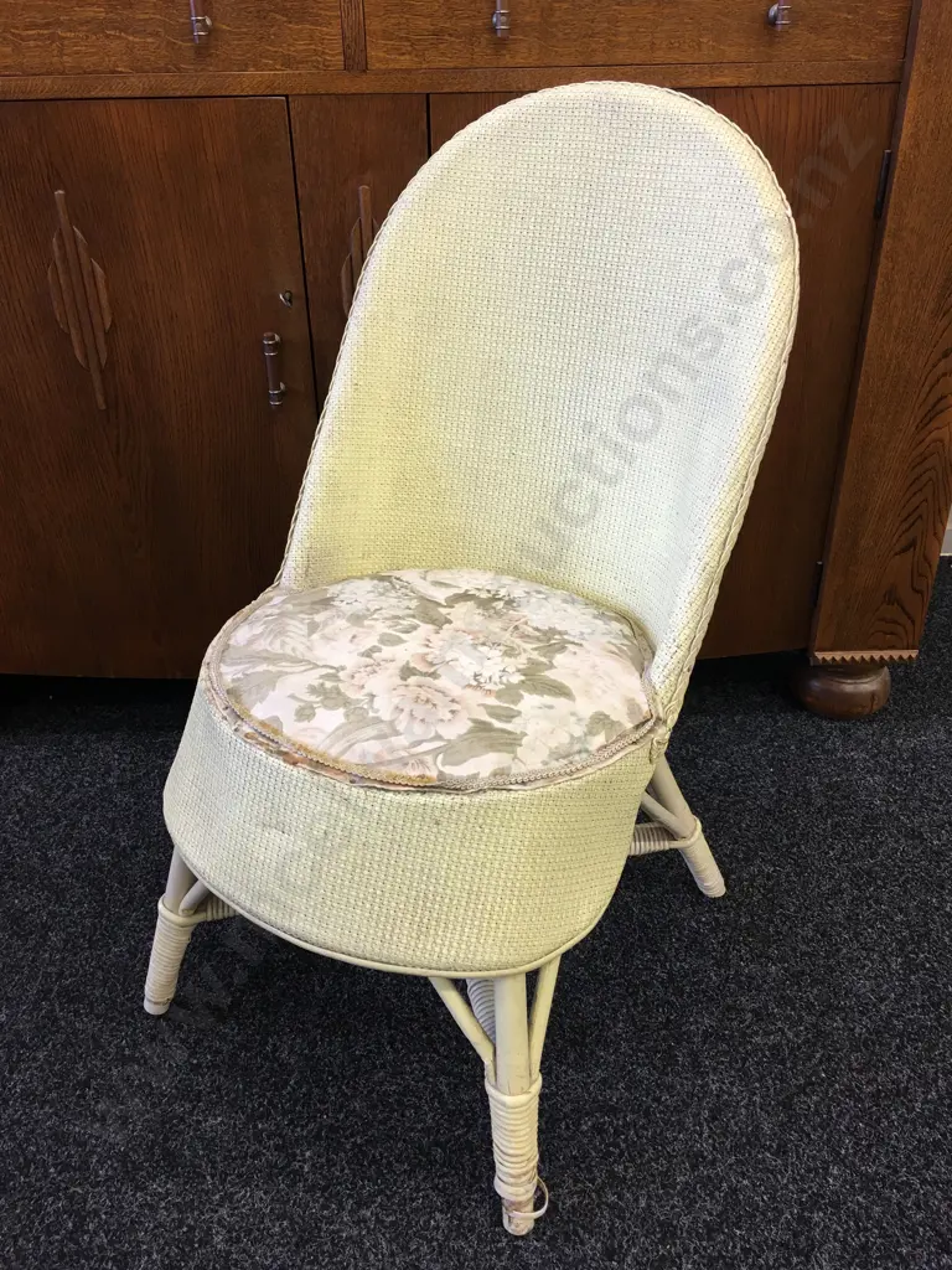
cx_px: 476
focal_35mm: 29
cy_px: 635
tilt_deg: -29.1
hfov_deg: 48.2
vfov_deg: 61.7
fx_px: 1063
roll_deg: +0.1
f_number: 2.2
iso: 40
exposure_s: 1/17
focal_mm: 4.15
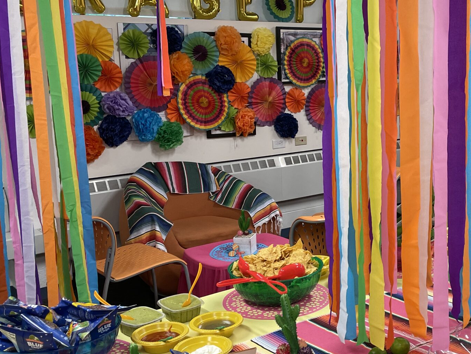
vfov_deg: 29.7
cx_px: 396
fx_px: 667
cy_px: 178
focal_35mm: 49
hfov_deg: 37.1
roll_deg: +0.4
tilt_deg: -10.5
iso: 100
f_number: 1.6
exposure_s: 1/121
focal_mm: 4.2
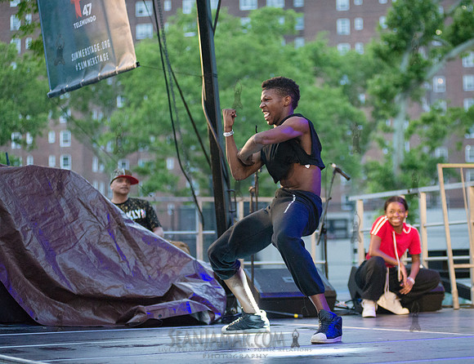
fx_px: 1268
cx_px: 285
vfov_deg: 16.4
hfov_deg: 21.2
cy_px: 174
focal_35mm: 92
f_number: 2.8
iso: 4000
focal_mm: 80
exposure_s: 1/1250
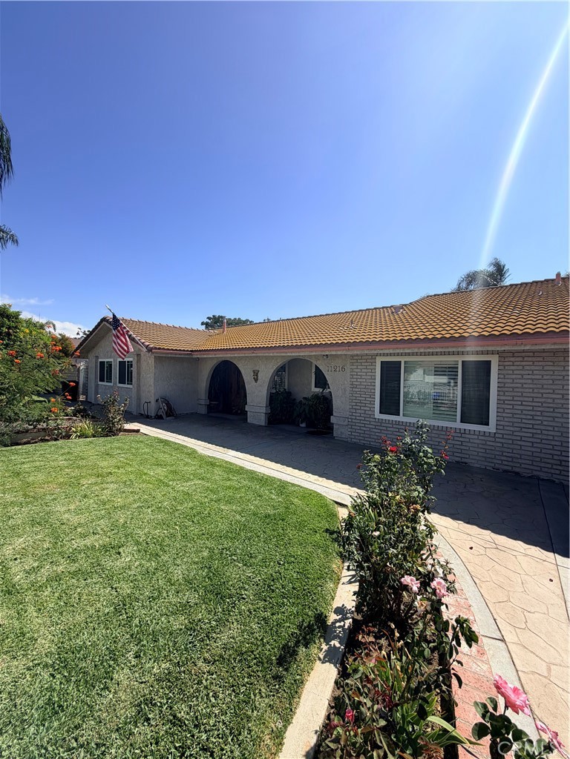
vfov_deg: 102.1
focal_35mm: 14
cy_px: 380
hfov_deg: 85.7
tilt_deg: -0.5
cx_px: 285
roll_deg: -1.2
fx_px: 307
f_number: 2.2
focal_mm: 2.22
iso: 20
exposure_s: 1/970
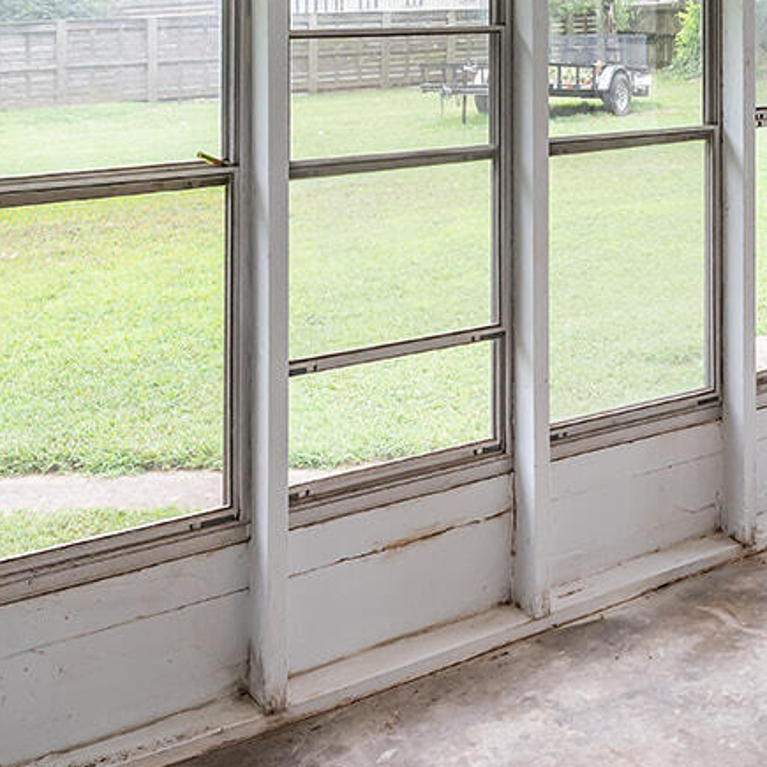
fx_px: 1253
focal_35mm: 50
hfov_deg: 32.7
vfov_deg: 31.9
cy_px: 40
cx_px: 658
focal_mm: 16
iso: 1000
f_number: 7.1
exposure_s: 1/60
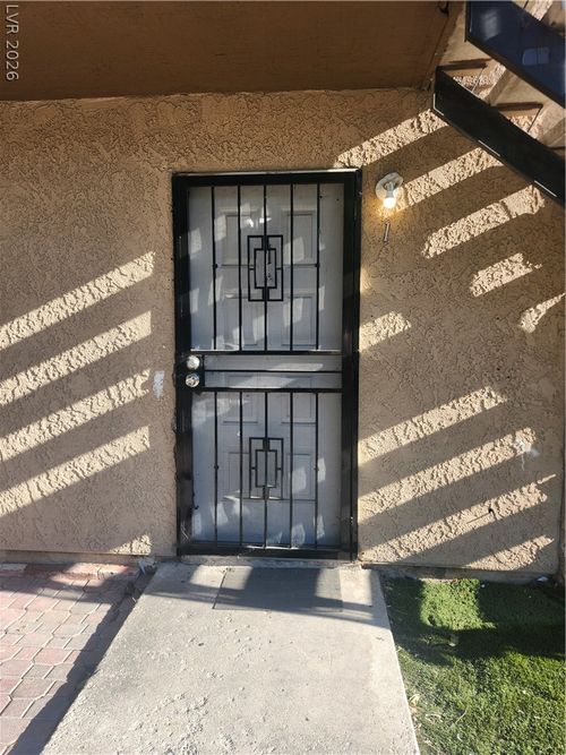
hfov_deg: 58.9
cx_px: 283
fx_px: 502
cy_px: 378
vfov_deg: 73.9
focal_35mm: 23
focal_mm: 5.54
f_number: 1.8
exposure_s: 1/383
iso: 25
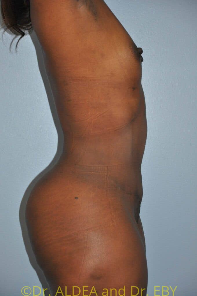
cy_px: 148
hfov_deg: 10.1
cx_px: 98
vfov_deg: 15.2
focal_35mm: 135
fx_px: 1111
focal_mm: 90
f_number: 5.6
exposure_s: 1/60
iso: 800
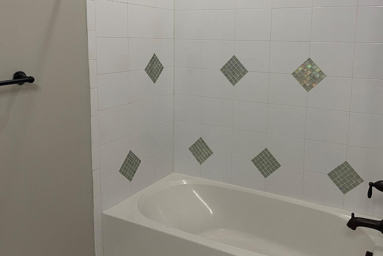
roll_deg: -2.2
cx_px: 225
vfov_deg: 41.9
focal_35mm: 31
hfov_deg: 59.9
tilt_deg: -10.0
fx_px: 330
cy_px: 88
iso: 200
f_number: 1.6
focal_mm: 5.1
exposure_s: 1/60
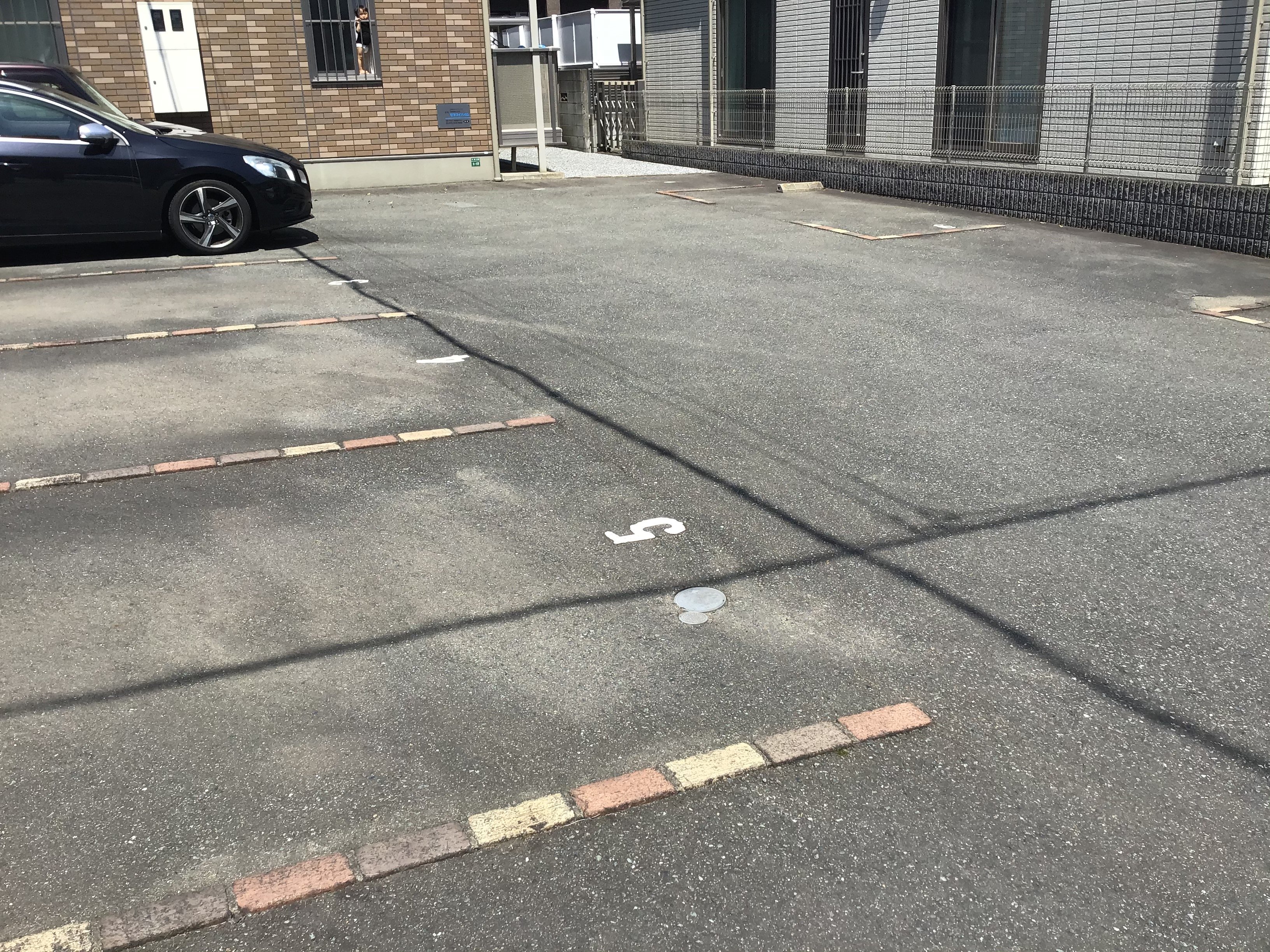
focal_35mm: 31
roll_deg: +0.2
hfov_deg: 58.4
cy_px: 476
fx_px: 1137
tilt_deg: -19.3
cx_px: 635
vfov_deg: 45.4
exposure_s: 1/1018
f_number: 2.4
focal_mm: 3.3
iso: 25
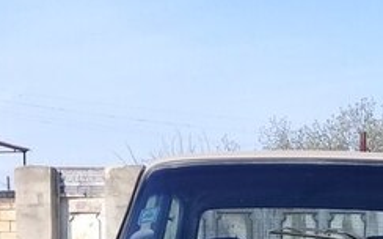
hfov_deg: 23.0
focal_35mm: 89
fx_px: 928
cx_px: 306
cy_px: 370
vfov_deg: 13.7
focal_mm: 3.3
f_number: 2.2
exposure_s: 1/917
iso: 50
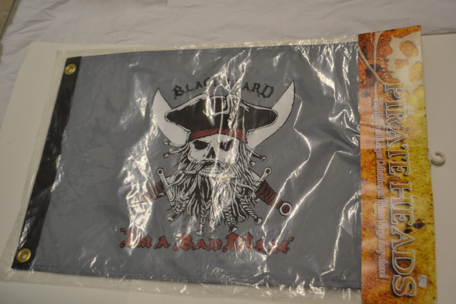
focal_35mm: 42
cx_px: 228
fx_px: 532
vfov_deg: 31.9
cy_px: 152
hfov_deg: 46.4
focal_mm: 28
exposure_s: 1/60
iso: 640
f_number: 4.5
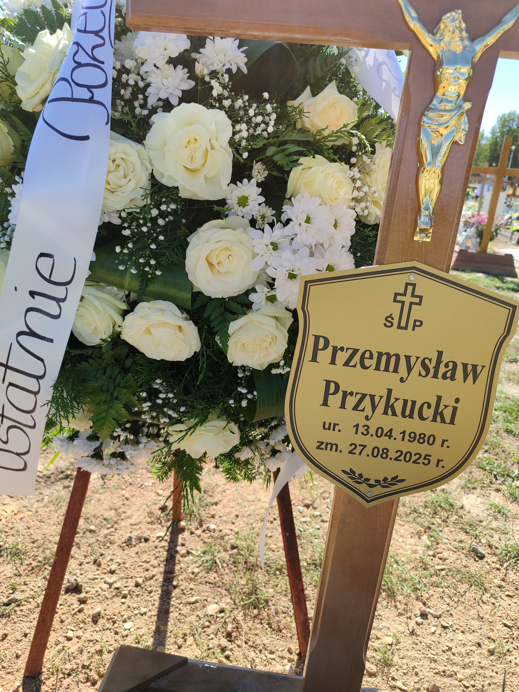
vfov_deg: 69.4
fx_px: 500
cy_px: 346
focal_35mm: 25
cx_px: 260
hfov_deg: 54.9
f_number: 1.89
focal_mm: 5.95
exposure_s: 1/419
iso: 50
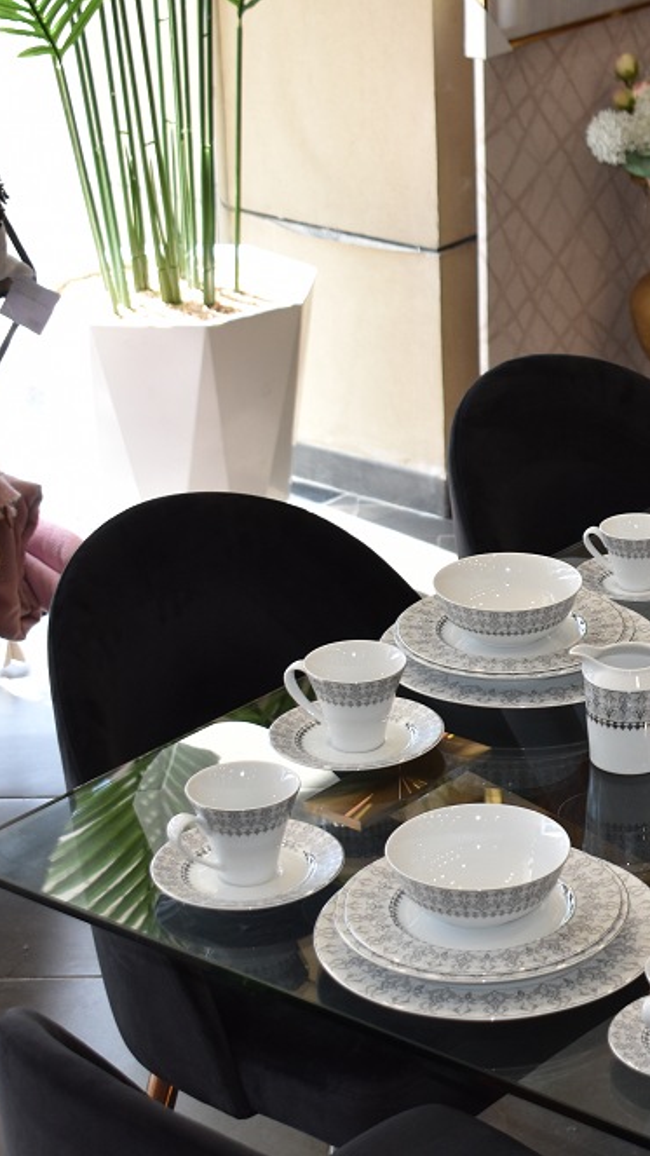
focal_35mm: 90
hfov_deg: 13.0
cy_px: 579
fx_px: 2757
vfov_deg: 23.7
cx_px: 852
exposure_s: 1/200
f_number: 5
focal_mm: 38
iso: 400
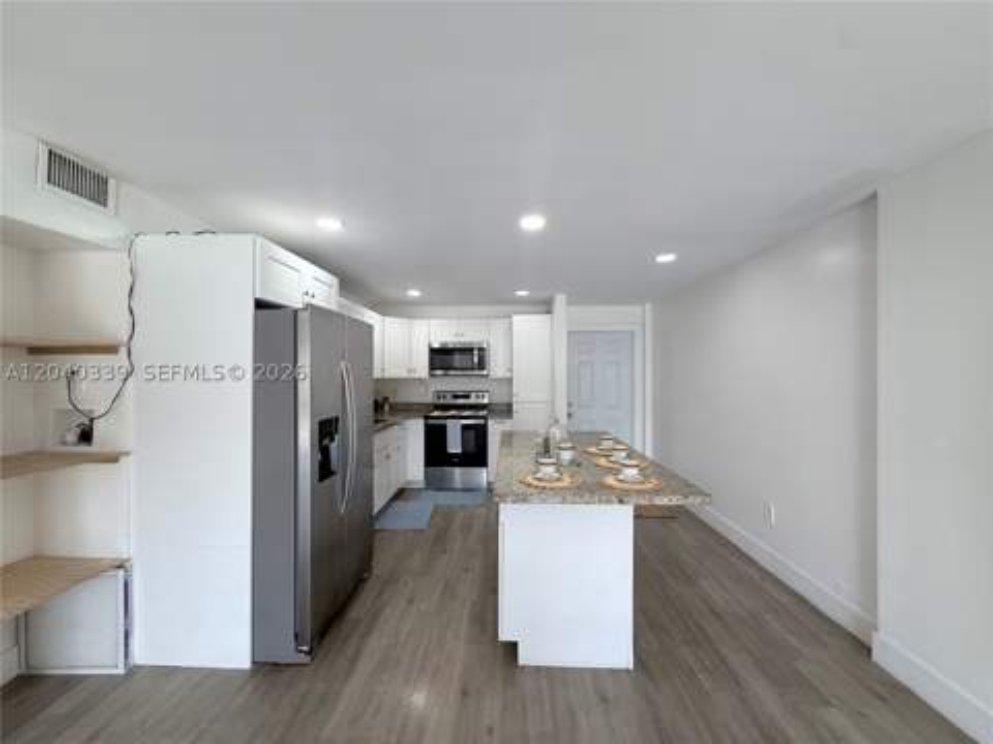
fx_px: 402
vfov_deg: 85.7
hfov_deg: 102.1
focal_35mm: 14
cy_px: 372
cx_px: 496
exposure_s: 1/120
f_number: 2.2
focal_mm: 2.22
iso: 125
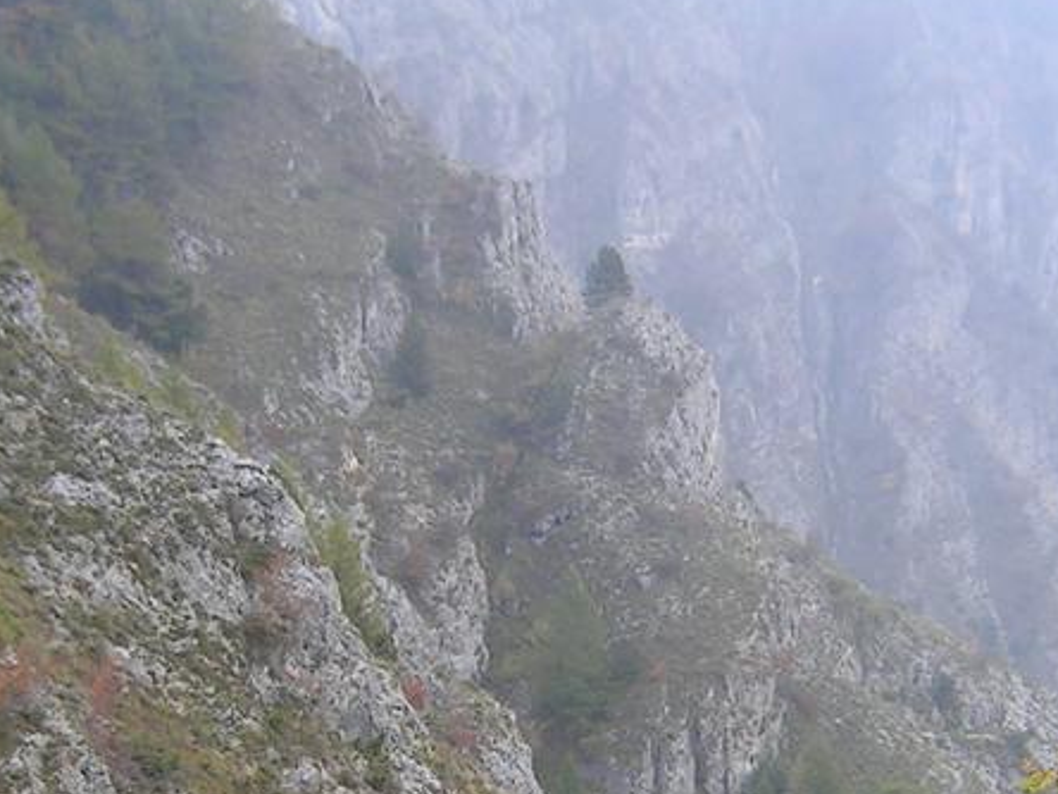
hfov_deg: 25.3
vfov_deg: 18.9
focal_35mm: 77
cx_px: 577
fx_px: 2353
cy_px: 666
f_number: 2.8
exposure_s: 1/185
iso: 50
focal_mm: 5.6
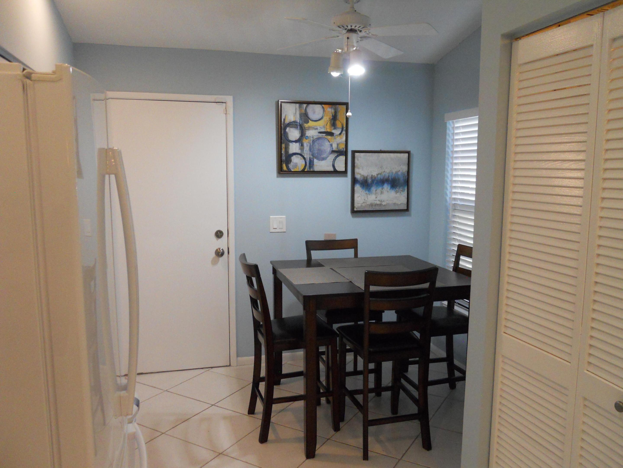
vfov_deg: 49.7
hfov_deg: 63.4
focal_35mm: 28
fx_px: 504
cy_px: 234
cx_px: 312
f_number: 2.7
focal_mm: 5
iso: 500
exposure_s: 1/125
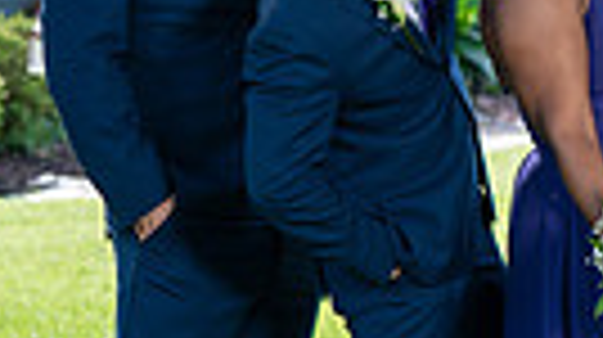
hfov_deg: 5.9
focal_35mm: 352
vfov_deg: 3.4
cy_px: -45
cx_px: 1317
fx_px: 5621
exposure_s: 1/250
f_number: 4
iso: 100
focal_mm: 75
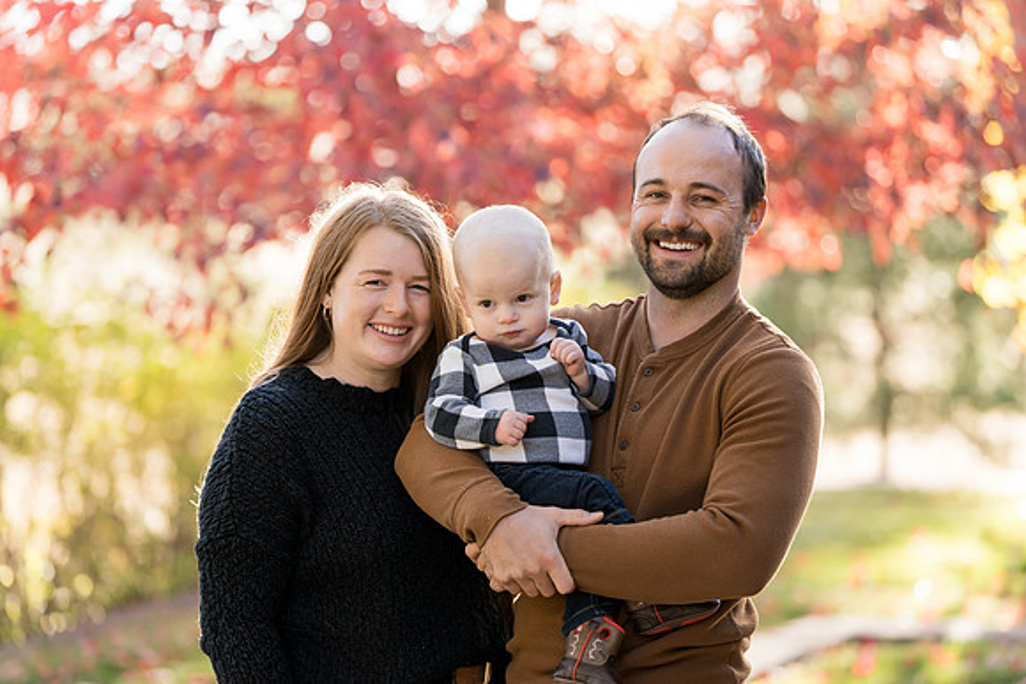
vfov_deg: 11.6
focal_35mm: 118
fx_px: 3364
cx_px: 513
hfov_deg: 17.3
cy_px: 342
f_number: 2.8
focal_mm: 118
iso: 640
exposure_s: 1/640
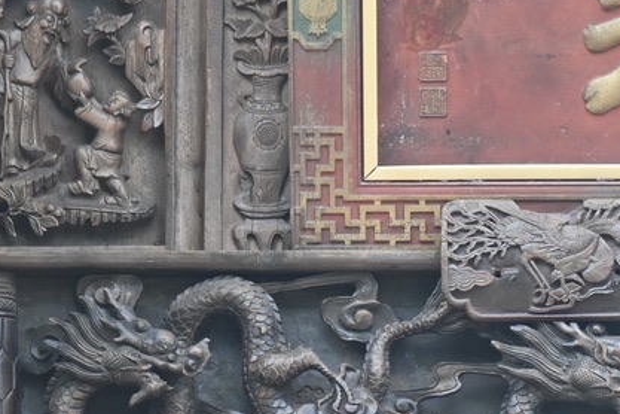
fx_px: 16515
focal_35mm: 959
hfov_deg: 2.1
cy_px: 356
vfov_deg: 1.4
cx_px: 977
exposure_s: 1/250
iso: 640
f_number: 2.8
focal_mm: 200
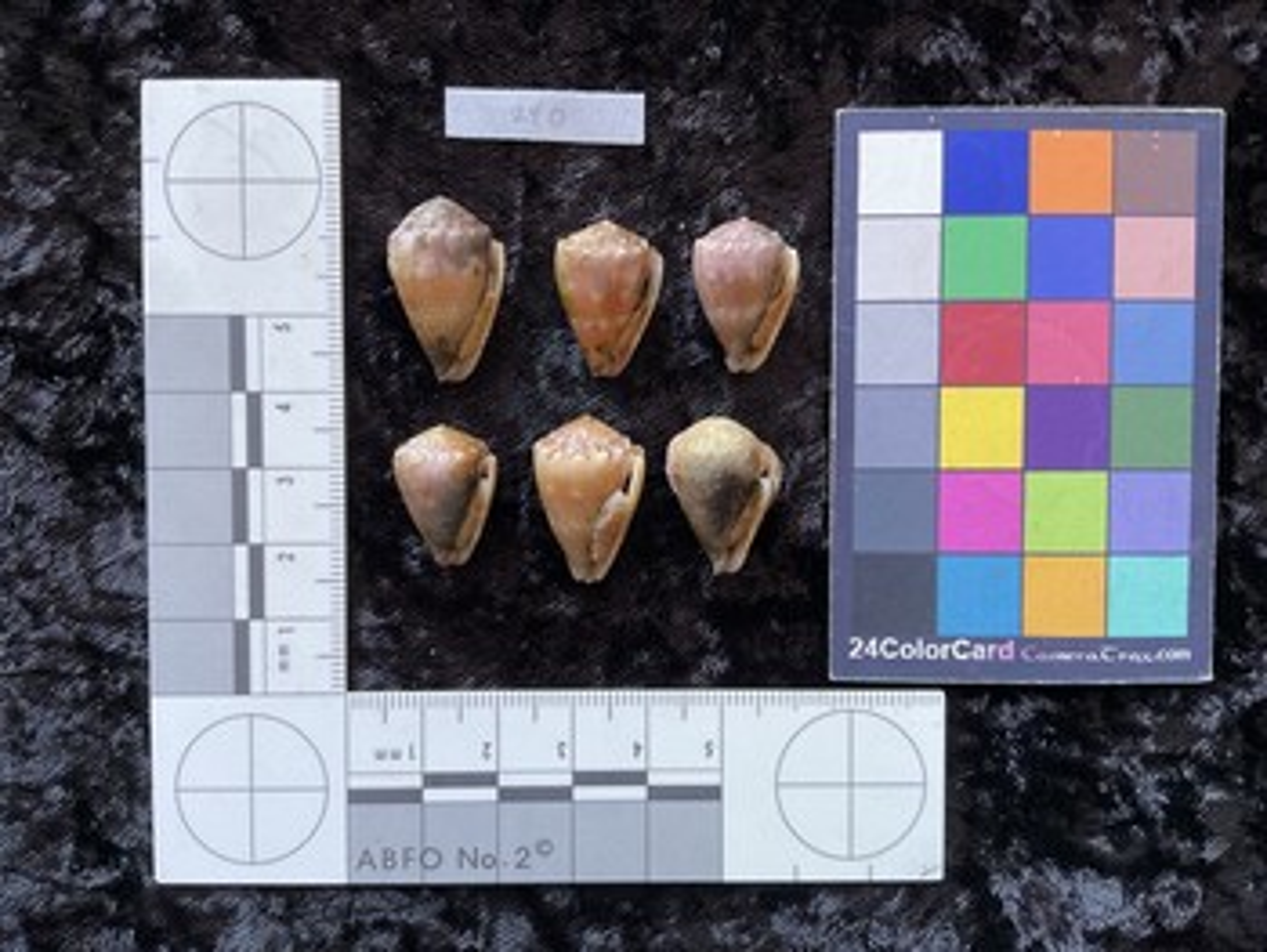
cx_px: 634
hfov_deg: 61.6
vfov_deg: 48.3
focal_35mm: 29
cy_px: 476
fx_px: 1062
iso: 64
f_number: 1.8
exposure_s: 1/60
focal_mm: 3
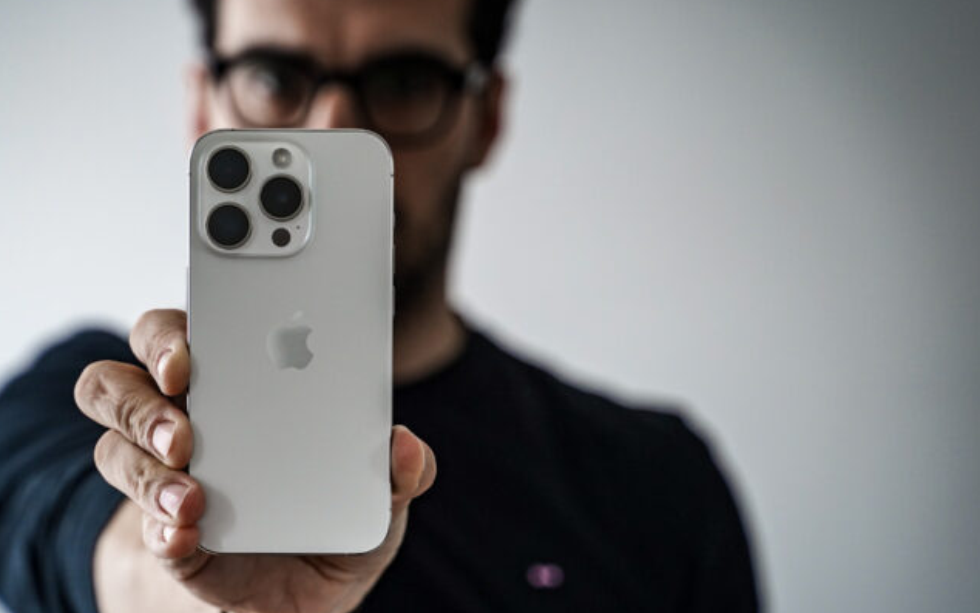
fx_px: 2724
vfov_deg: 12.8
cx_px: 293
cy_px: 363
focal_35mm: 102
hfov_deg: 20.3
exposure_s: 1/100
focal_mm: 71
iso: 800
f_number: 3.2
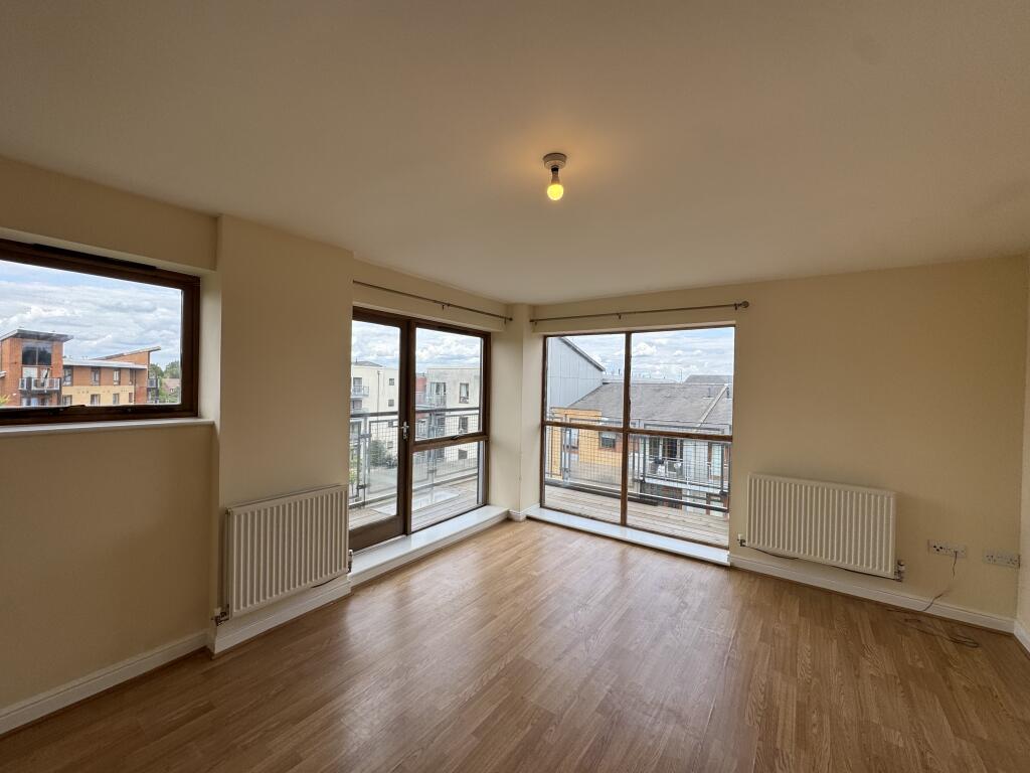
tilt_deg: +0.0
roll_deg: -1.1
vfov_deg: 85.7
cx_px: 515
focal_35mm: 14
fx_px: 417
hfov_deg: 102.1
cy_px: 386
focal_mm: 2.22
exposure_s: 1/467
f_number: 2.2
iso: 40
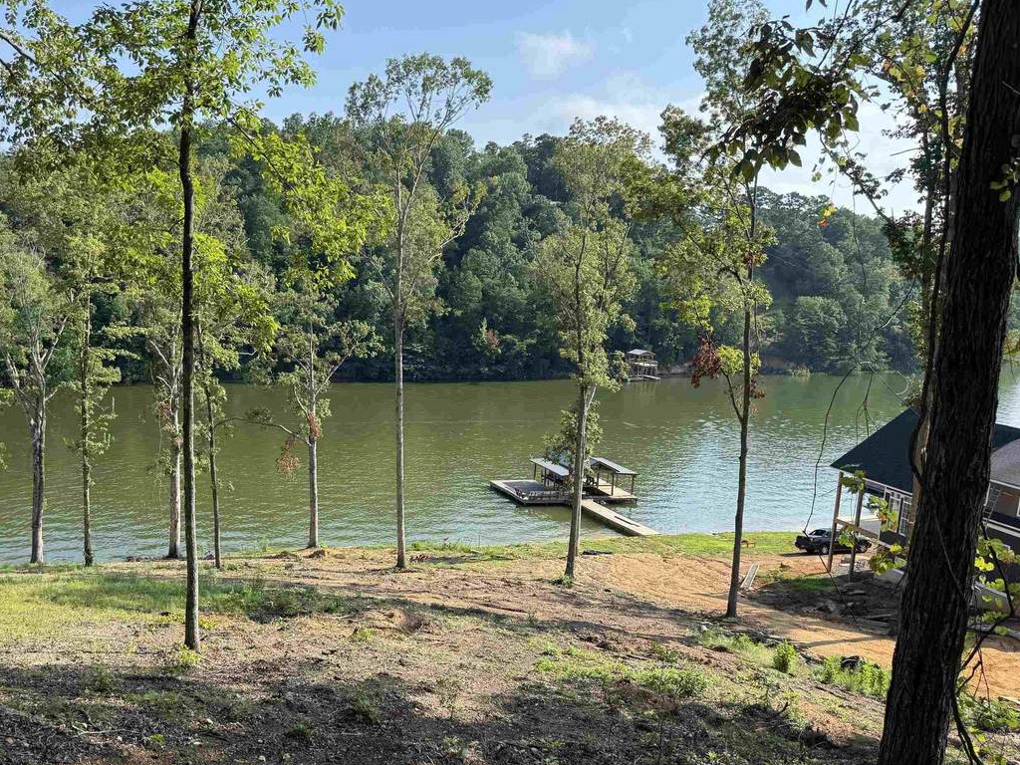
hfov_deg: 59.2
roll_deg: -0.1
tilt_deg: -12.4
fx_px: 884
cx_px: 384
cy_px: 465
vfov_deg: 46.5
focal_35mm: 30
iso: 80
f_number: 1.78
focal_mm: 6.76
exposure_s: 1/1524
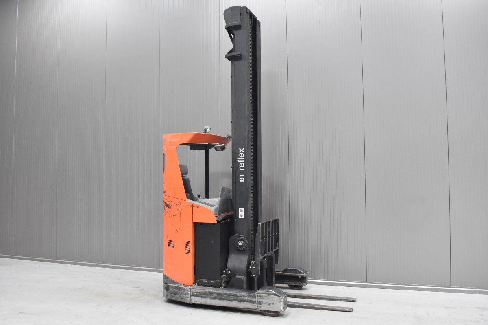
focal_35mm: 32
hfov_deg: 59.5
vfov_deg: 41.7
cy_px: 162
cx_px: 244
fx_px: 427
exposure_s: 1/25
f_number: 5.6
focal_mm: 21
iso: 1600
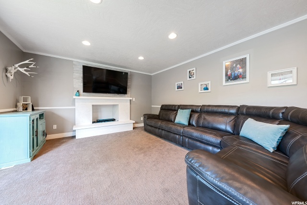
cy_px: 102
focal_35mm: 12
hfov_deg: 112.6
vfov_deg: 90.0
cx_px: 154
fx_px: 102
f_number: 8
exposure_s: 1.3
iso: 100
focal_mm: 12
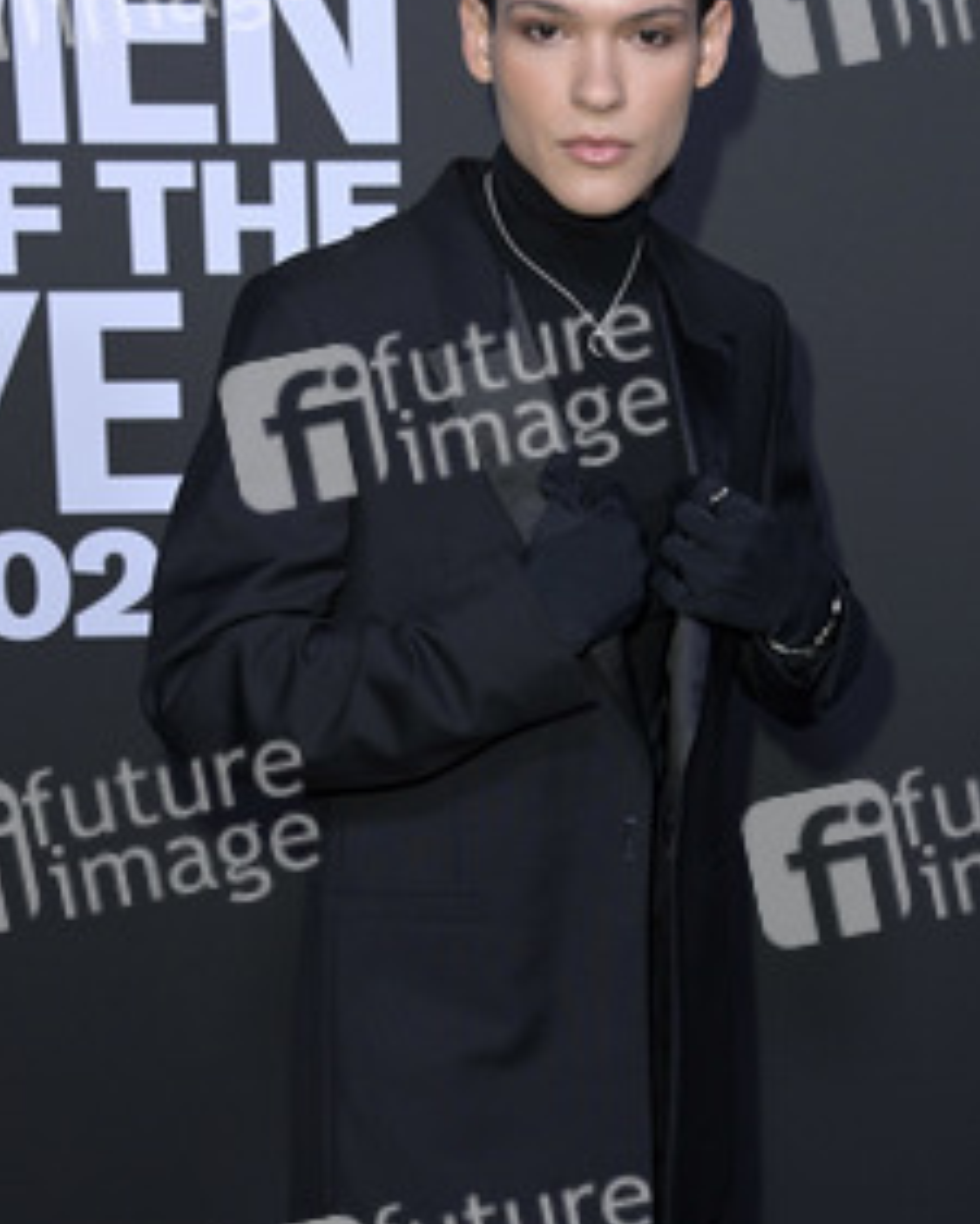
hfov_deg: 23.8
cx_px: 571
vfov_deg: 29.6
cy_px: 627
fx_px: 2319
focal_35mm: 64
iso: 1000
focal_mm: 48
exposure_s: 1/250
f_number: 5.6
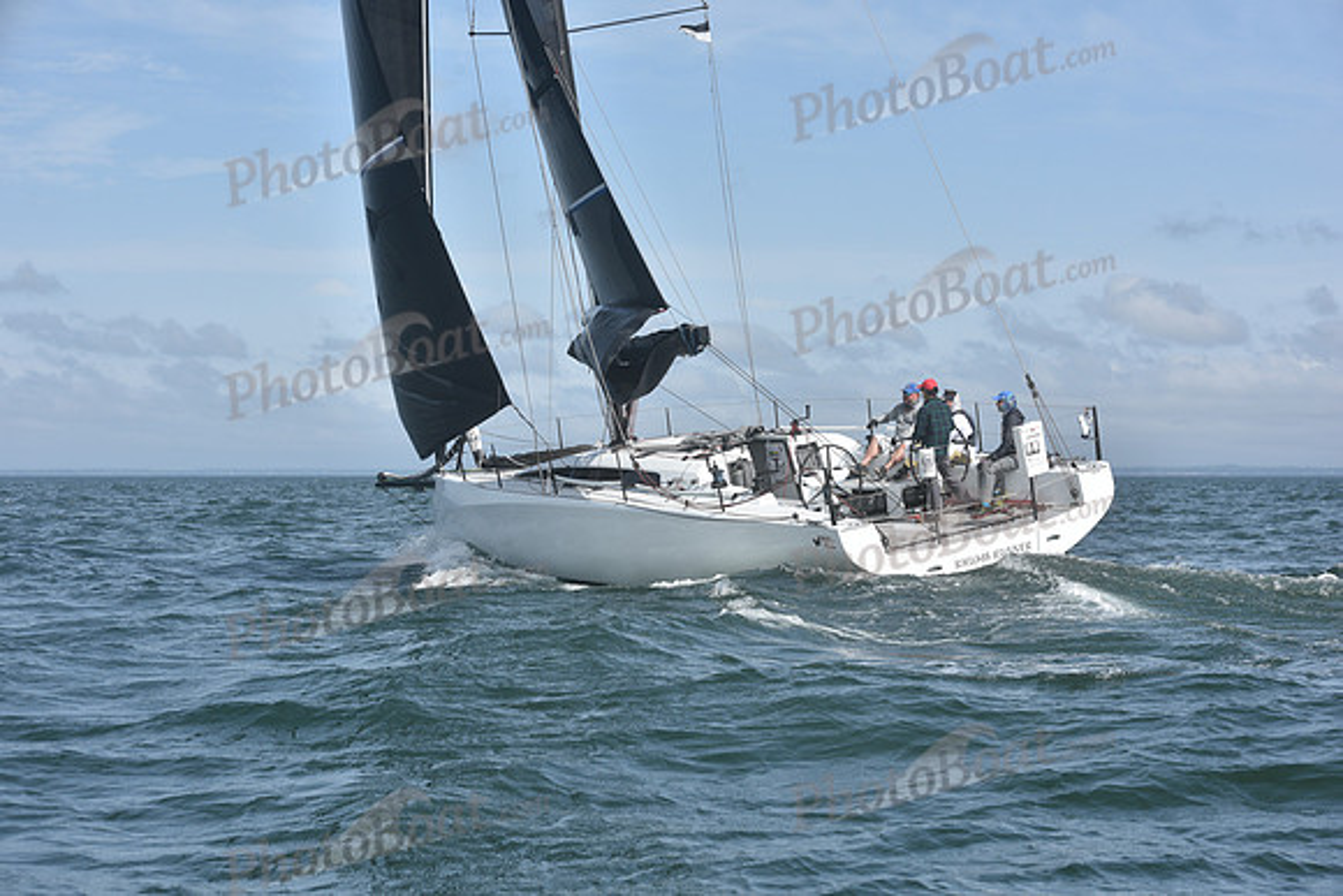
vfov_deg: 19.5
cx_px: 672
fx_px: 2612
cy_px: 448
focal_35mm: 70
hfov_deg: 28.8
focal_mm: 70
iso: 200
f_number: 8
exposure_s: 1/1000
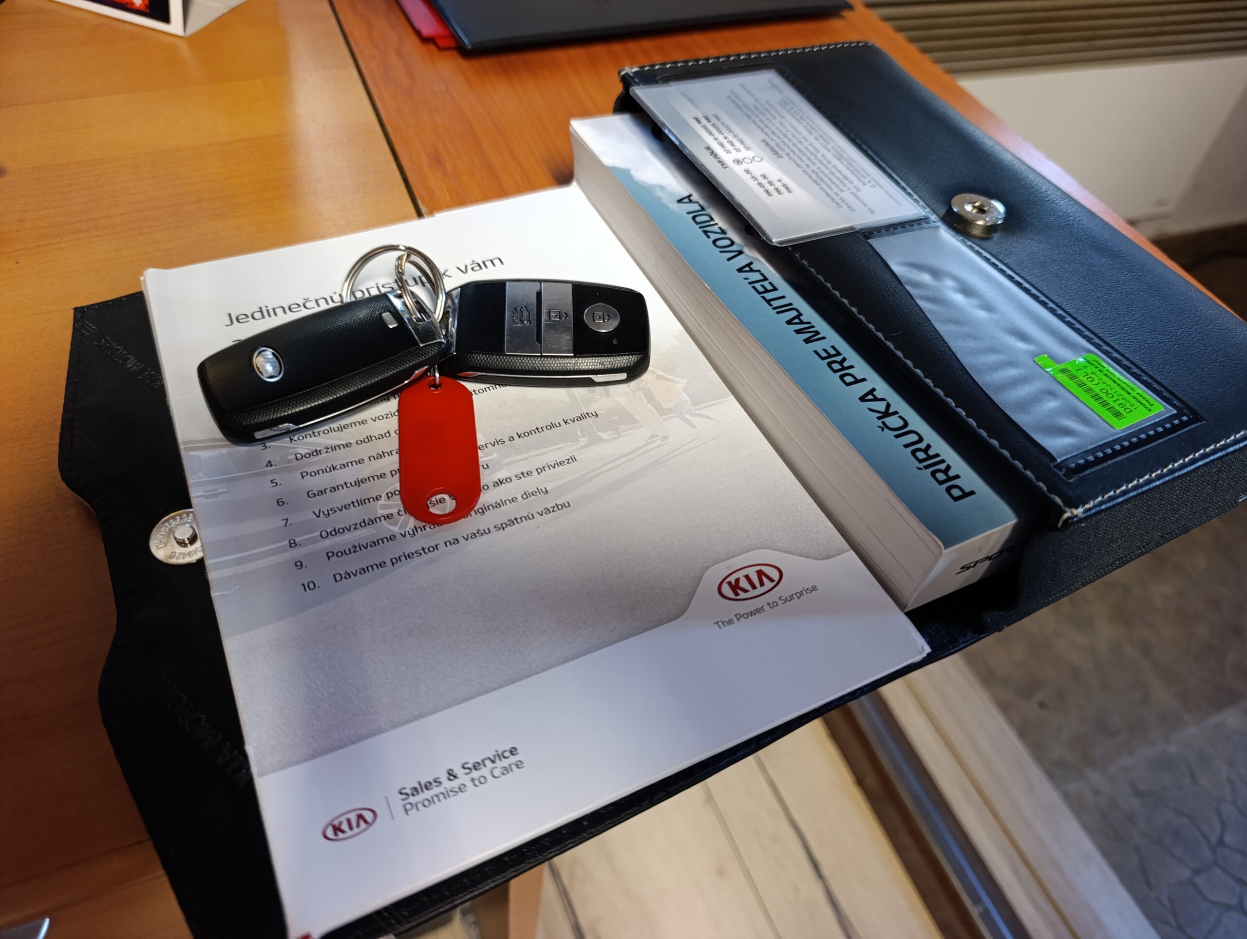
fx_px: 830
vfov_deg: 59.0
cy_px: 470
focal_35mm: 23
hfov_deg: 73.8
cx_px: 624
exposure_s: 1/50
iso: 1250
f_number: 1.6
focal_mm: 6.14
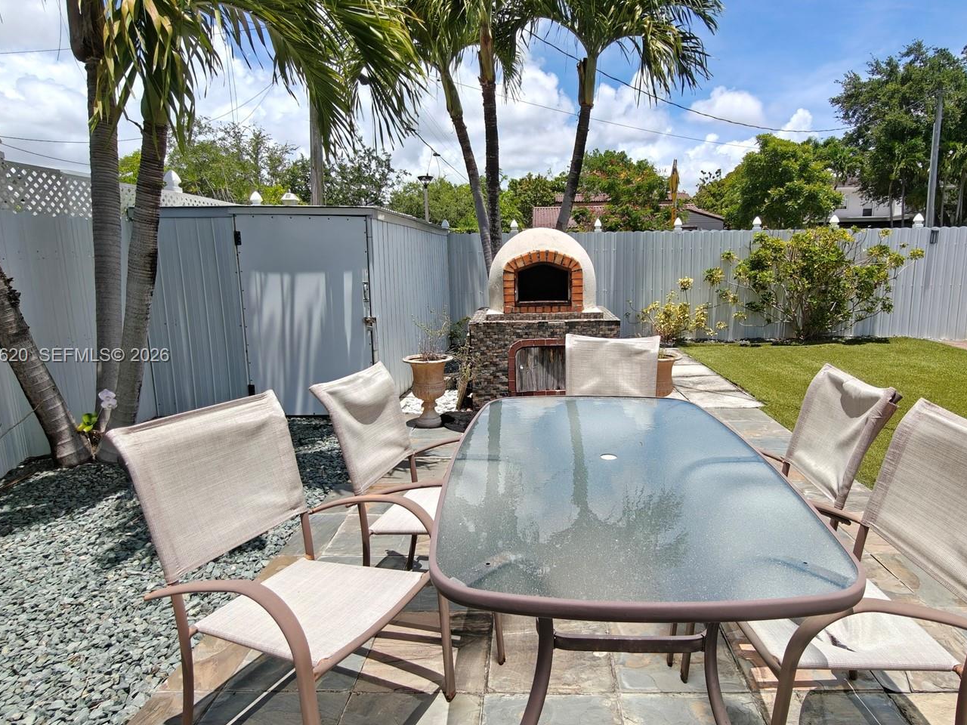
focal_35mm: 20
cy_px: 356
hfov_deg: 81.4
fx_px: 559
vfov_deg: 66.0
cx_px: 539
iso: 50
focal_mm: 2.31
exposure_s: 1/2220
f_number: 2
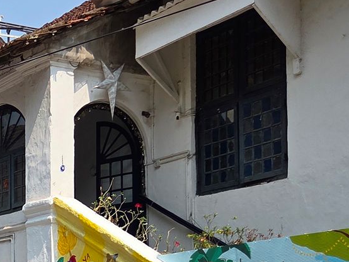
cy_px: 339
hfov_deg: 21.0
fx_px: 837
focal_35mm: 83
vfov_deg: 16.8
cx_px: -123
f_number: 1.8
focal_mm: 5.4
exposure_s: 1/4460
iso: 80
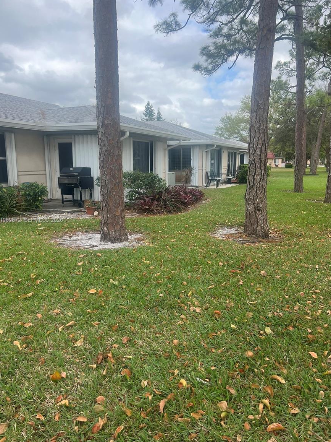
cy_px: 221
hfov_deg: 51.4
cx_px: 164
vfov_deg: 65.3
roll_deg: +0.9
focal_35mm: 27
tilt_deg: -9.1
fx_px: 344
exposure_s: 1/1575
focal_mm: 5.7
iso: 50
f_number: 1.5
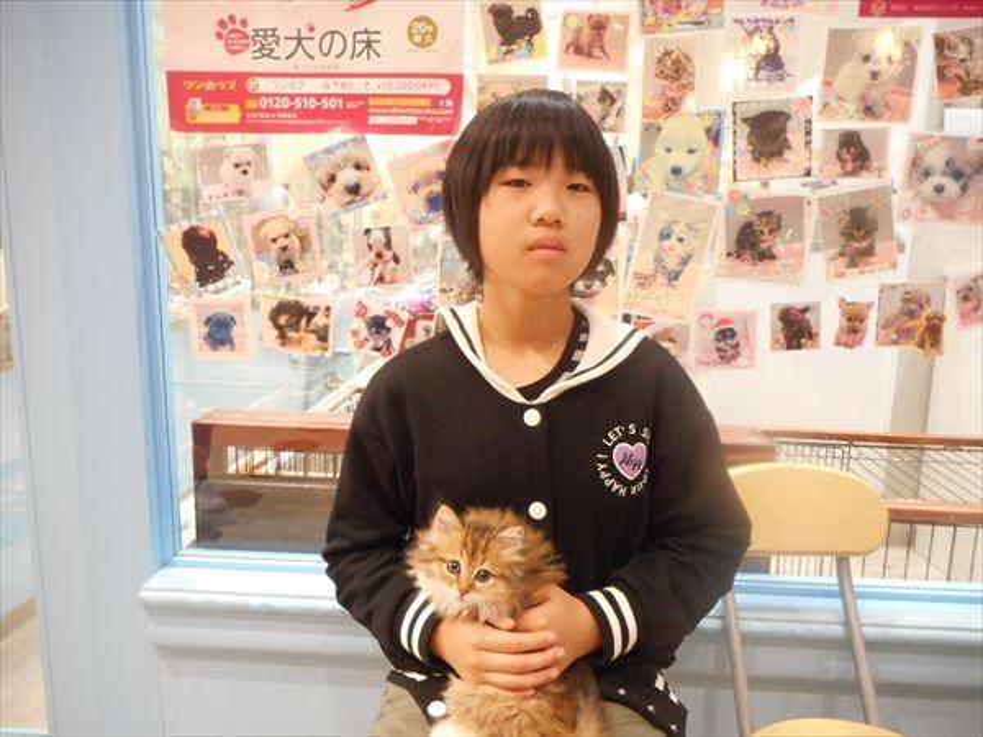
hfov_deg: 69.4
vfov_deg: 54.9
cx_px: 492
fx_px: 710
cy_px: 368
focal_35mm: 25
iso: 400
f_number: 3.7
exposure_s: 1/15
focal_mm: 4.5
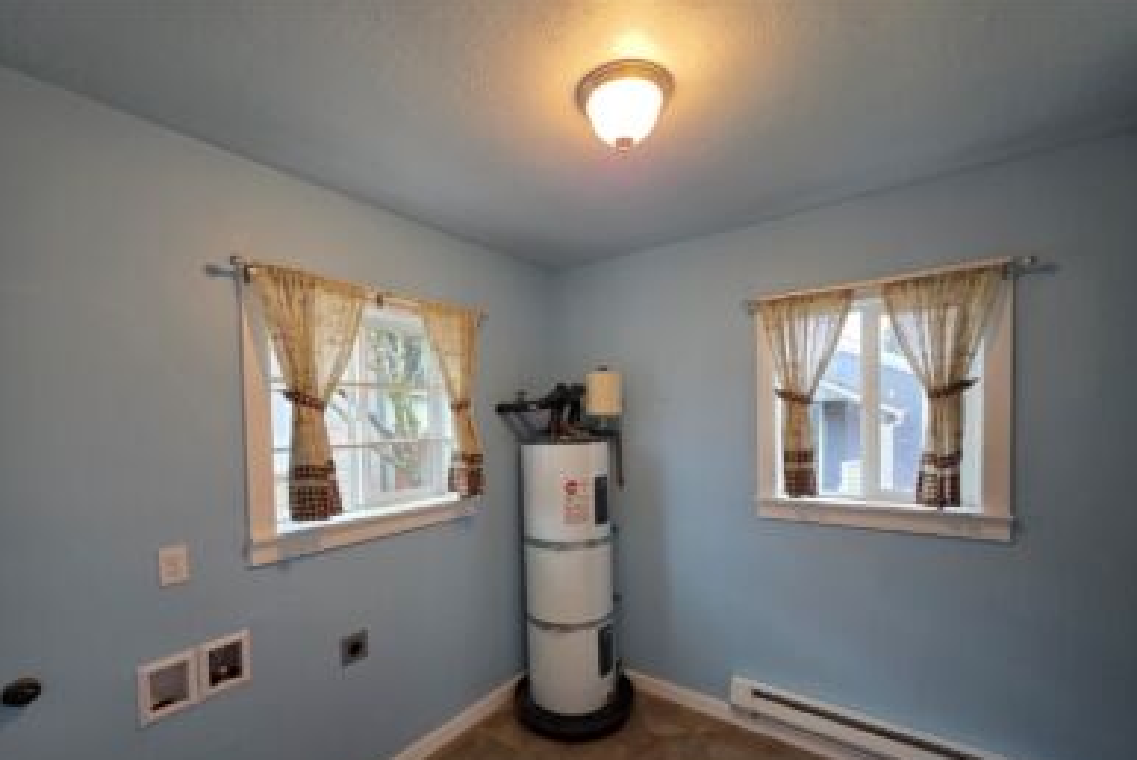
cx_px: 560
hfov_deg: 104.2
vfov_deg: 80.7
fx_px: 442
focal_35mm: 14
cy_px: 439
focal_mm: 2.2
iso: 320
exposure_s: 1/60
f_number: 1.9
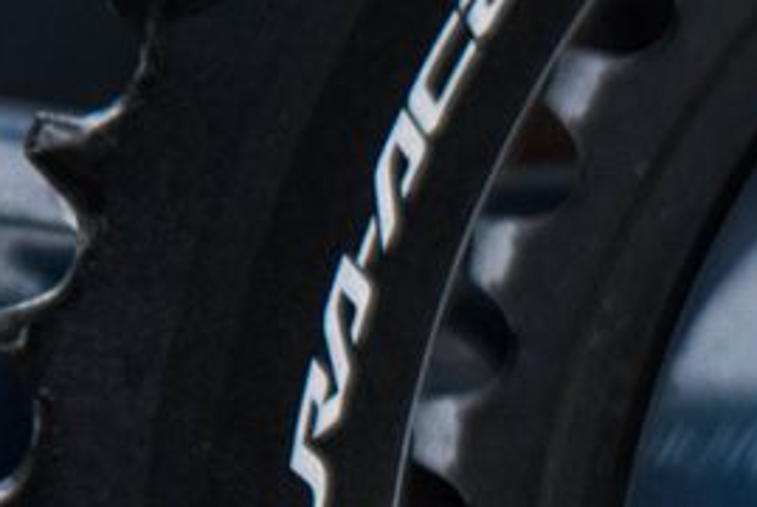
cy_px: 717
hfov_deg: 6.4
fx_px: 6568
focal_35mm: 312
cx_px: 1584
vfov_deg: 4.4
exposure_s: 1/2000
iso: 1000
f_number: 3.2
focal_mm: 70
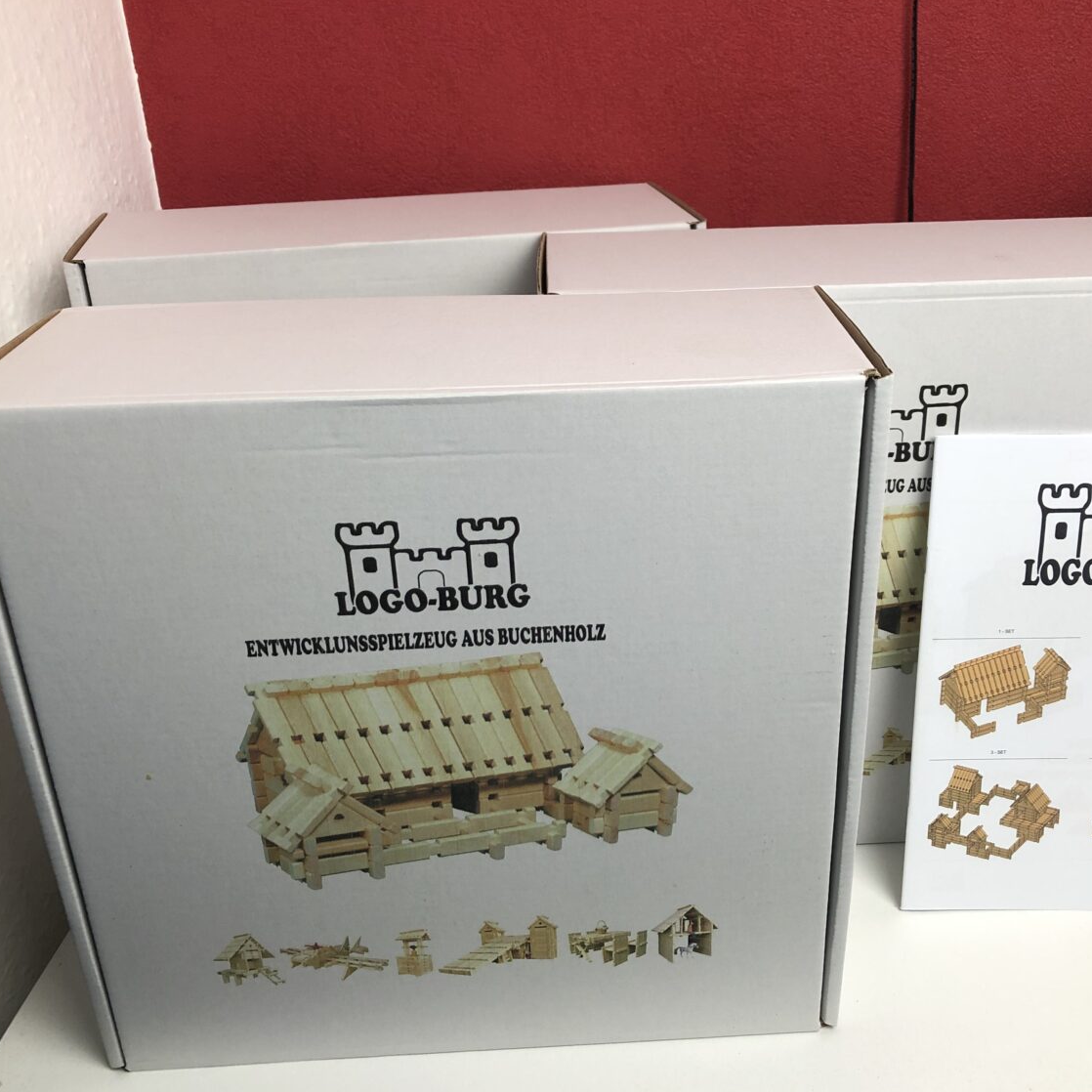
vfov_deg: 48.4
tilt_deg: -27.6
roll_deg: +1.2
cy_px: 553
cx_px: 634
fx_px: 1213
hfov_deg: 48.3
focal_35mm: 34
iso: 20
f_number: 1.8
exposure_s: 1/33
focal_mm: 3.99
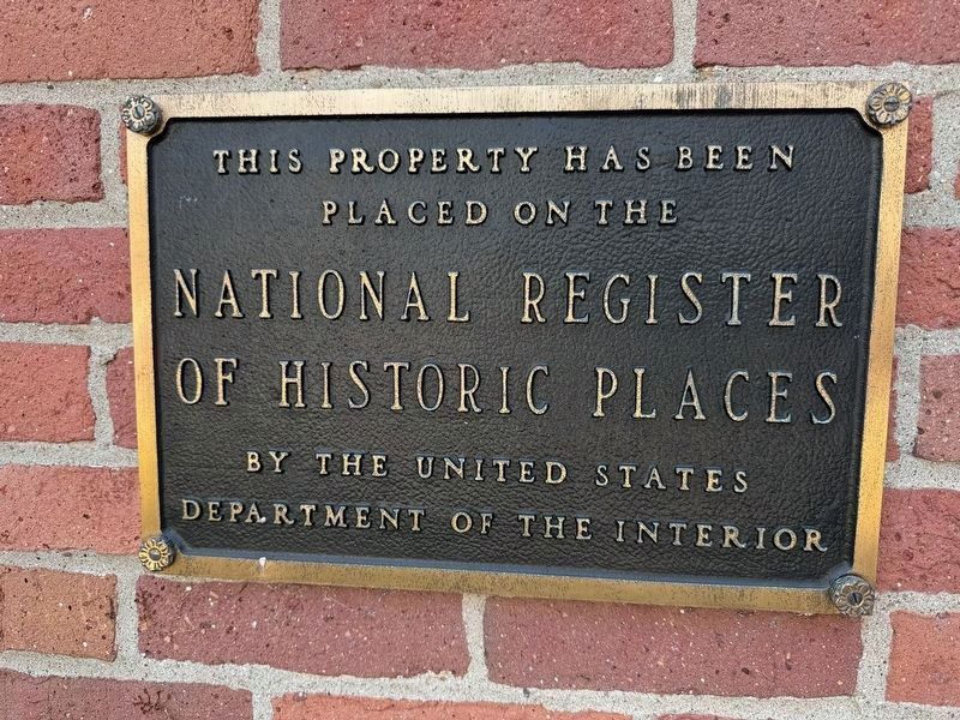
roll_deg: -0.8
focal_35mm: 24
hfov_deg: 71.6
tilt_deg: -5.9
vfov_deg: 56.8
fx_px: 666
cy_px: 360
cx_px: 480
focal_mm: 6.76
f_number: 1.78
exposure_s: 1/309
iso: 80
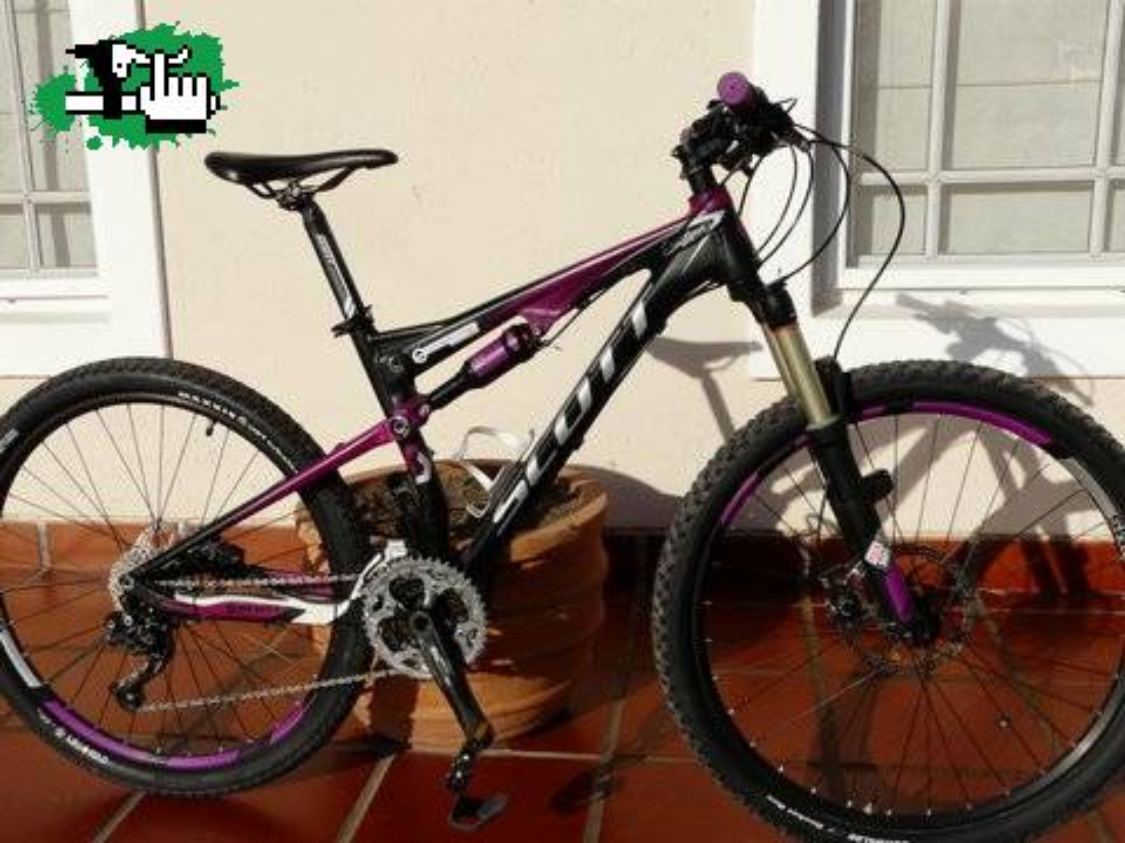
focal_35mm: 38
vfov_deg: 37.7
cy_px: 422
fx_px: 1235
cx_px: 562
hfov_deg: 49.0
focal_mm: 6.3
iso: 100
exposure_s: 1/400
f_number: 6.3
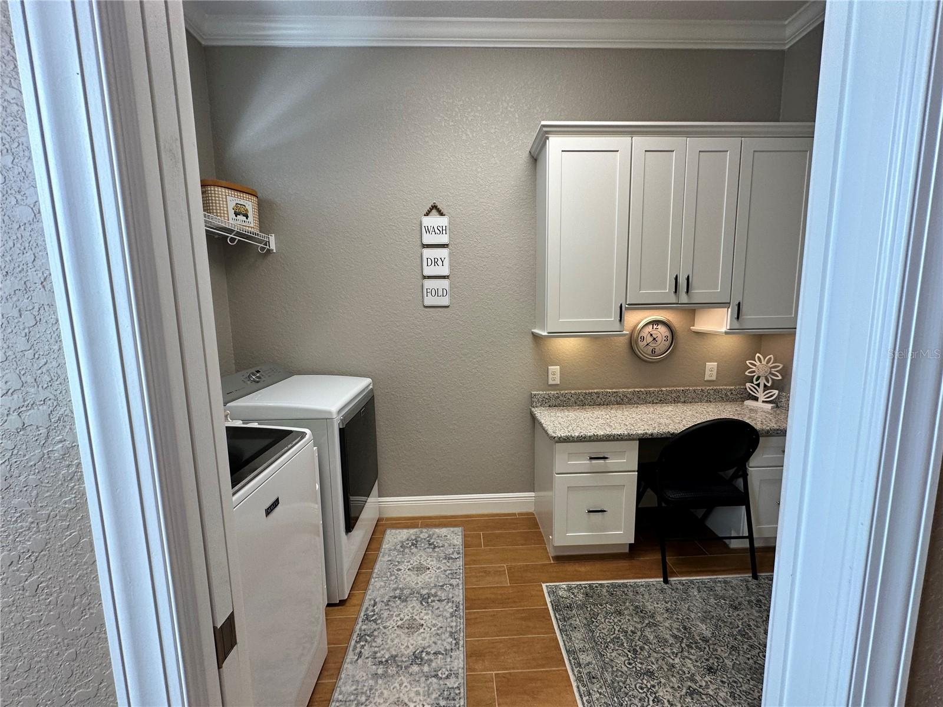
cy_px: 354
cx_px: 472
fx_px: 381
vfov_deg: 85.7
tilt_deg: -6.9
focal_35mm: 14
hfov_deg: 102.1
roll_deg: +0.3
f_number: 2.2
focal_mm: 2.22
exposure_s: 1/120
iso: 100
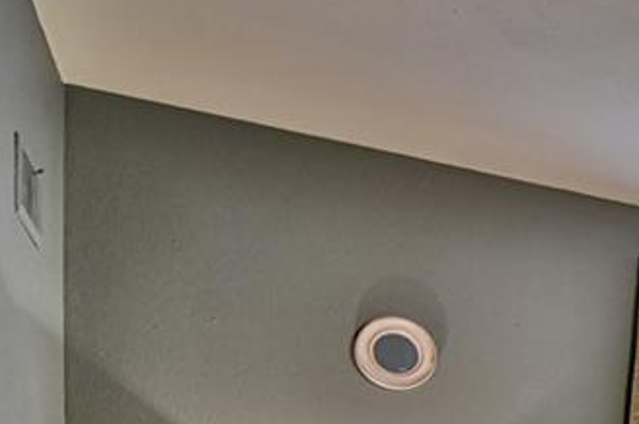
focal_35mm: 50
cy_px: 530
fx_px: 887
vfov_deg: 24.1
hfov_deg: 27.3
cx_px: 964
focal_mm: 16
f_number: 5
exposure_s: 1/100
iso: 1600
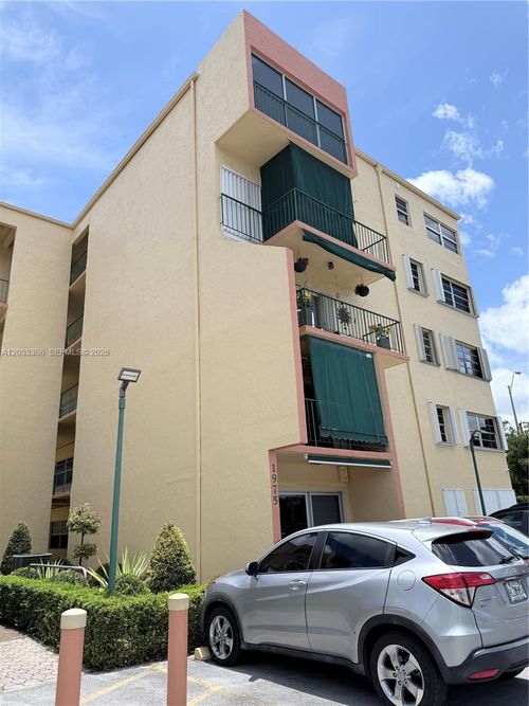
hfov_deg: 56.8
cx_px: 264
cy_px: 353
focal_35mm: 24
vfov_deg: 71.6
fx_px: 489
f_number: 1.78
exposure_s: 1/4975
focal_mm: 6.76
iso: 80
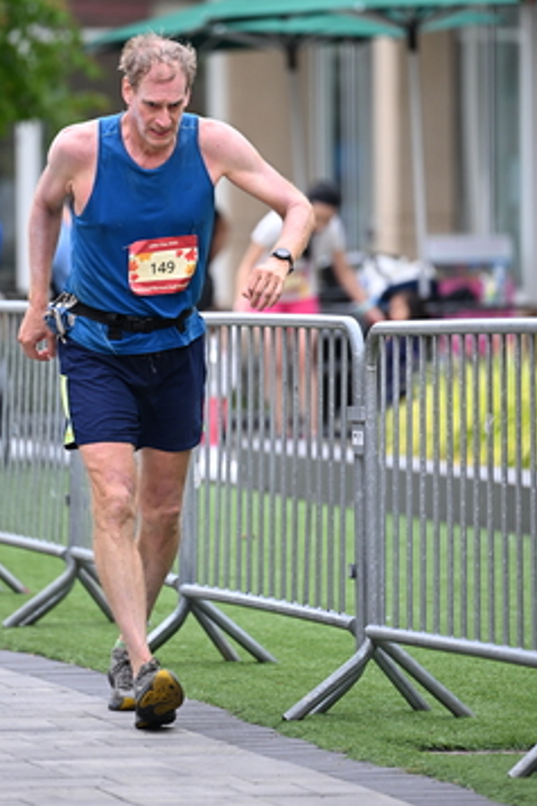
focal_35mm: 308
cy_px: 228
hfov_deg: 4.5
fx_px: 6891
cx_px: 204
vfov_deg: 6.7
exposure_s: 1/1600
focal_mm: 200
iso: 640
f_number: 2.8
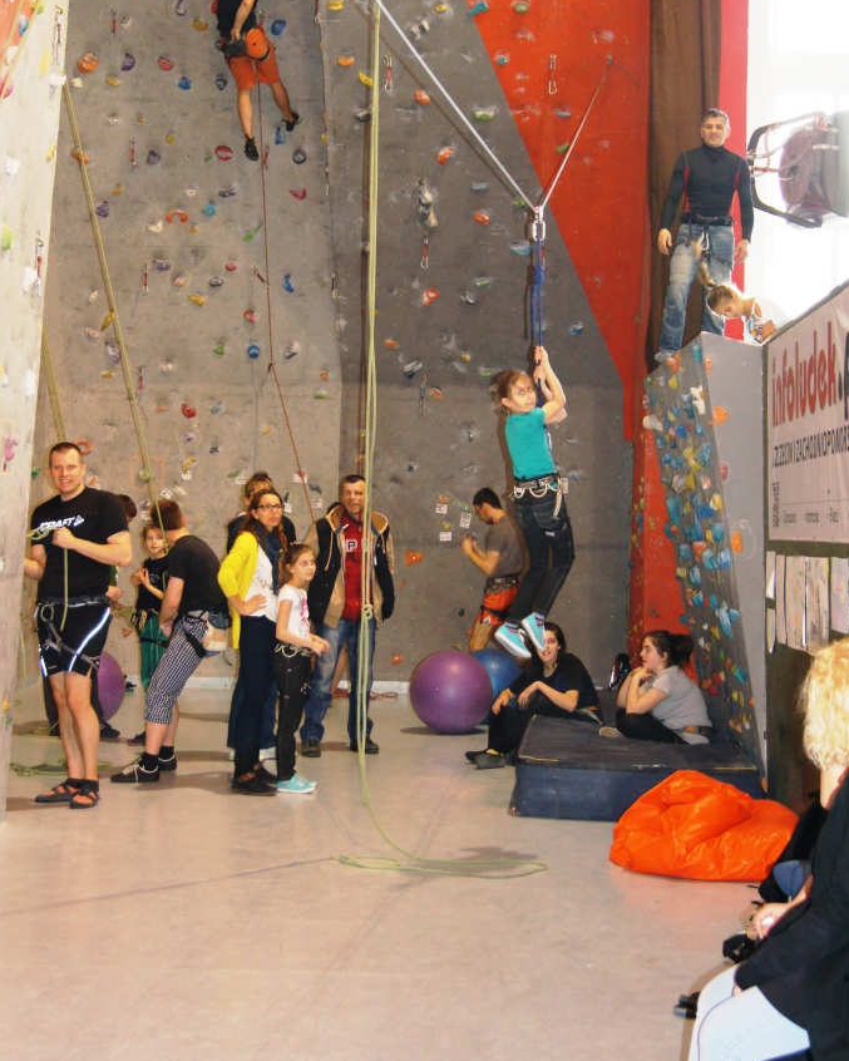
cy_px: 487
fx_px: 1871
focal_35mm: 60
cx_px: 425
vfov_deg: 31.6
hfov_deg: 25.6
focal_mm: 35
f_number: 5
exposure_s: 1/60
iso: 1000
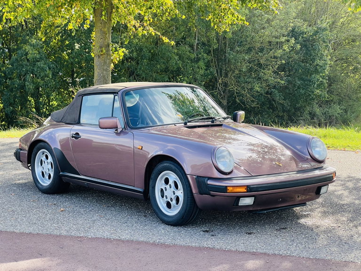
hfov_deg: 25.3
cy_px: 136
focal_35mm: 77
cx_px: 180
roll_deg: +1.9
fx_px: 803
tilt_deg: -6.5
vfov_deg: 19.1
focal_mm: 9
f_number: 2.8
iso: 32
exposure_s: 1/144
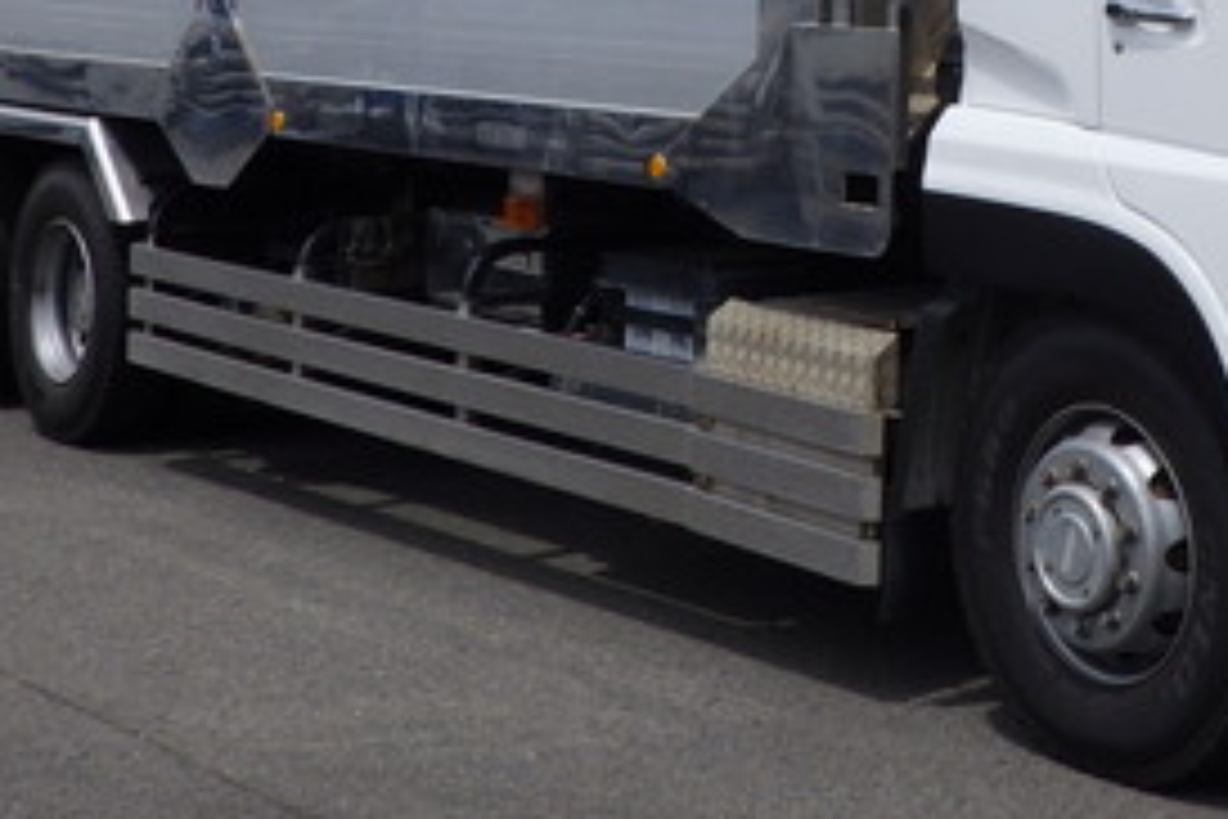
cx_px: 1039
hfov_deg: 24.0
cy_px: -112
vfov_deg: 15.9
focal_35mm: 83
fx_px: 2831
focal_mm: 6.1
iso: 125
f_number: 4.6
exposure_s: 1/1250
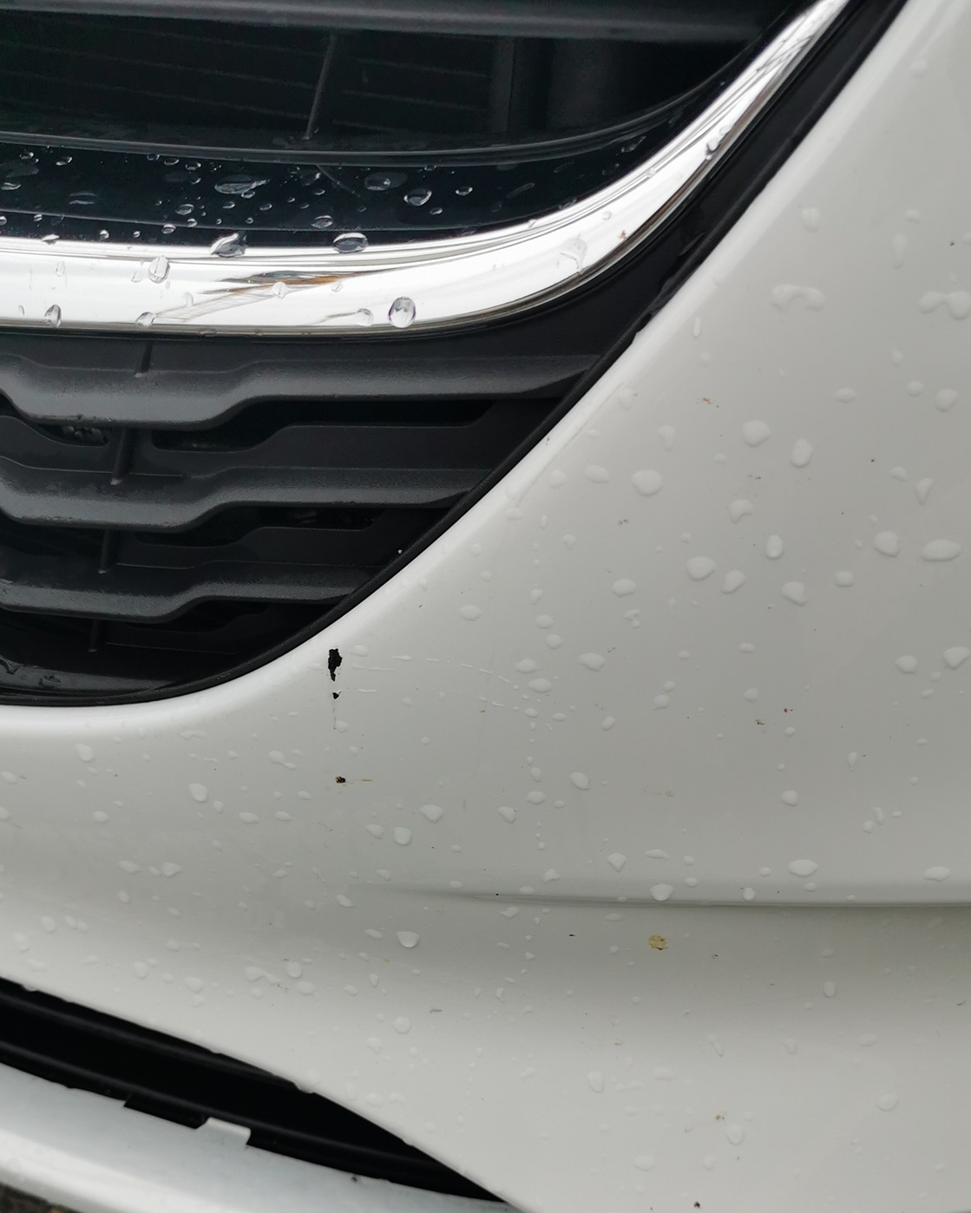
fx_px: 1365
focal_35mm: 38
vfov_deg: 46.8
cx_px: 430
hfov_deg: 39.1
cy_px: 856
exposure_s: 1/100
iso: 64
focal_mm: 5.58
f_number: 1.8
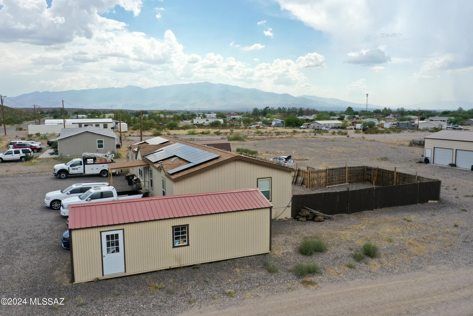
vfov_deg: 46.4
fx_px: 368
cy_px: 158
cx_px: 236
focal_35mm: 28
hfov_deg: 65.5
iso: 100
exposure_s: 1/400
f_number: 5.6
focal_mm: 10.26
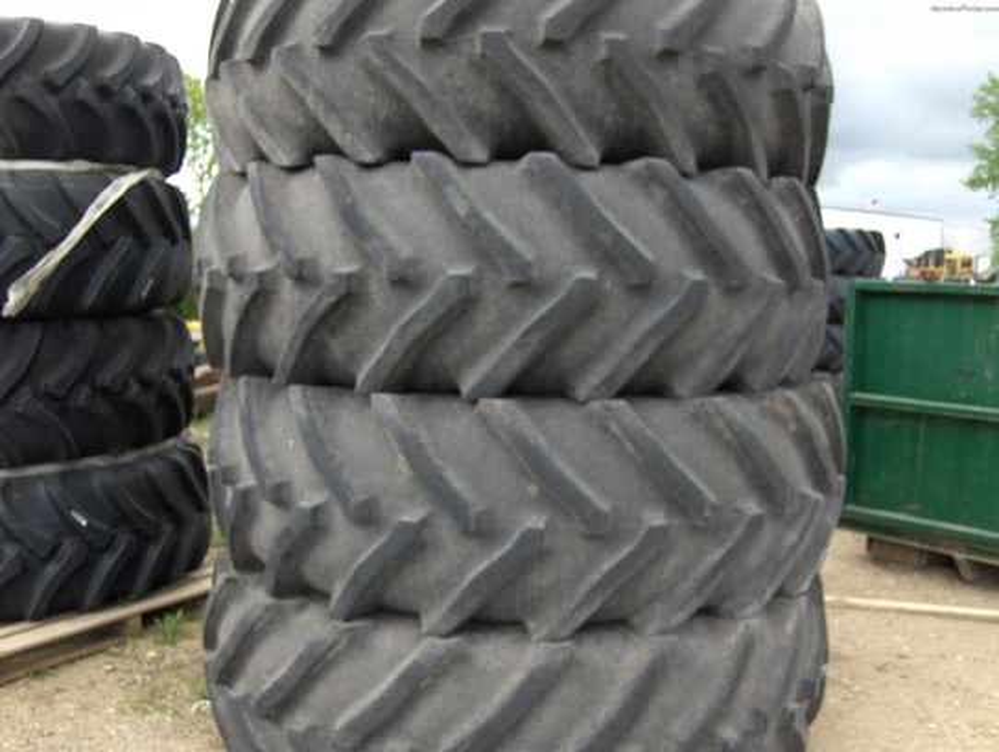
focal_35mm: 35
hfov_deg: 52.6
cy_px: 376
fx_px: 1011
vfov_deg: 40.8
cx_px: 500
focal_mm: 7.5
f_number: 3.5
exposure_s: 1/312
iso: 100
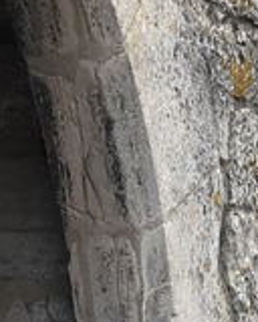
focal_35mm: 380
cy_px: 580
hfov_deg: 3.9
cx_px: 915
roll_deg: +1.1
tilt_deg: +2.0
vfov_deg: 5.0
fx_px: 3627
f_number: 2.4
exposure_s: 1/100
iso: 20
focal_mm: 6
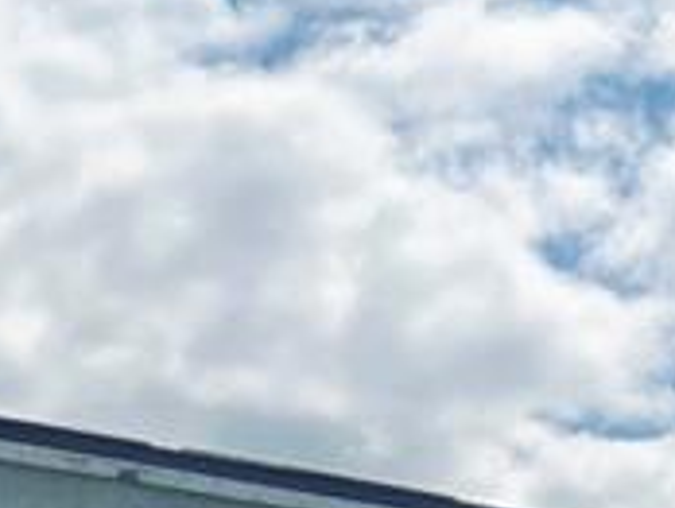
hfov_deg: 12.0
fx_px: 2988
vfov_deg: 8.8
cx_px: 1137
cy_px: 1253
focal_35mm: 153
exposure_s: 1/3333
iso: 50
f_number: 1.5
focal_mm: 5.7
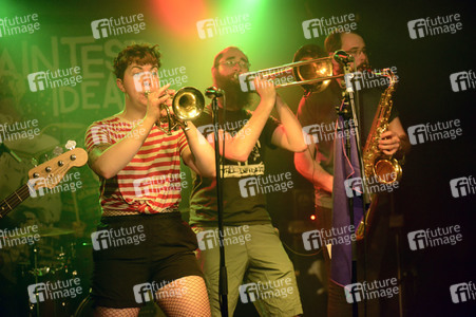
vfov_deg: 19.4
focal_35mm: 70
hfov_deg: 28.9
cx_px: 238
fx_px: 925
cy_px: 158
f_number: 2.8
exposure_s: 1/320
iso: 6400
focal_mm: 70
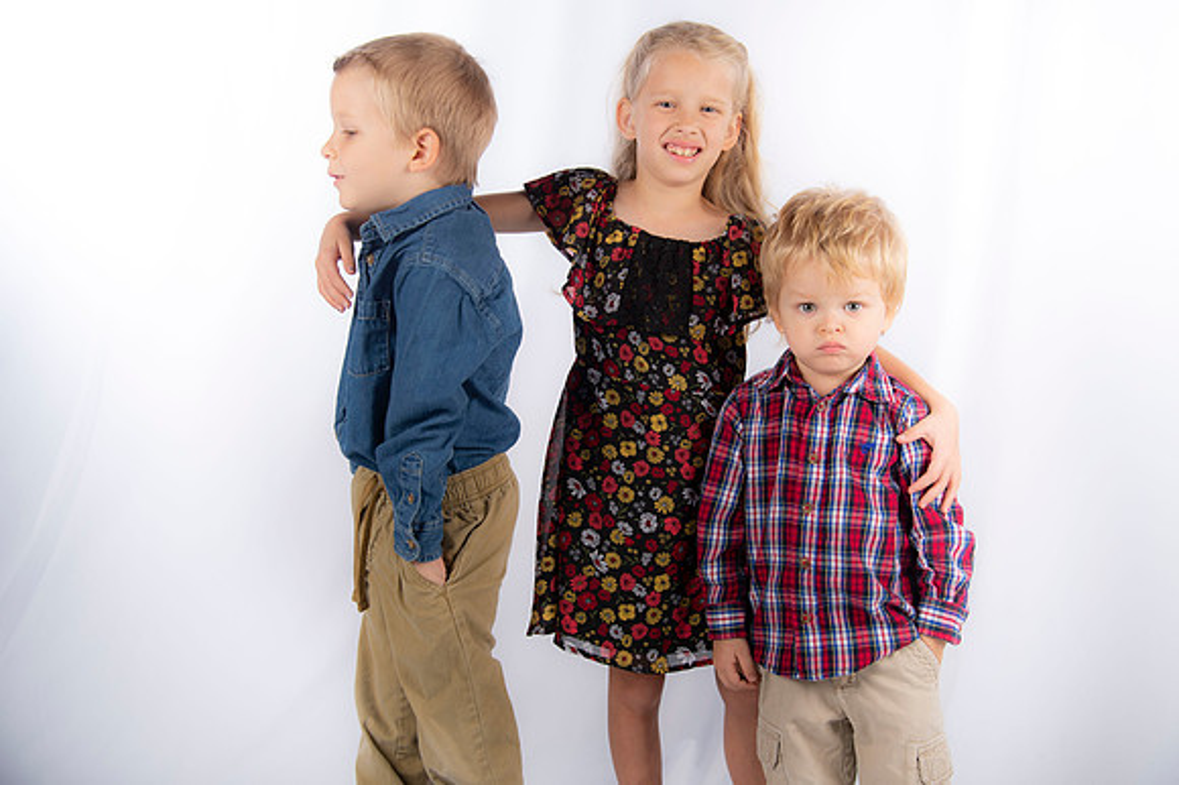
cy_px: 392
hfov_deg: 42.8
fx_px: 1506
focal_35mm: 46
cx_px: 590
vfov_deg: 29.2
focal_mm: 46
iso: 100
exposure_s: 1/200
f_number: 5.6
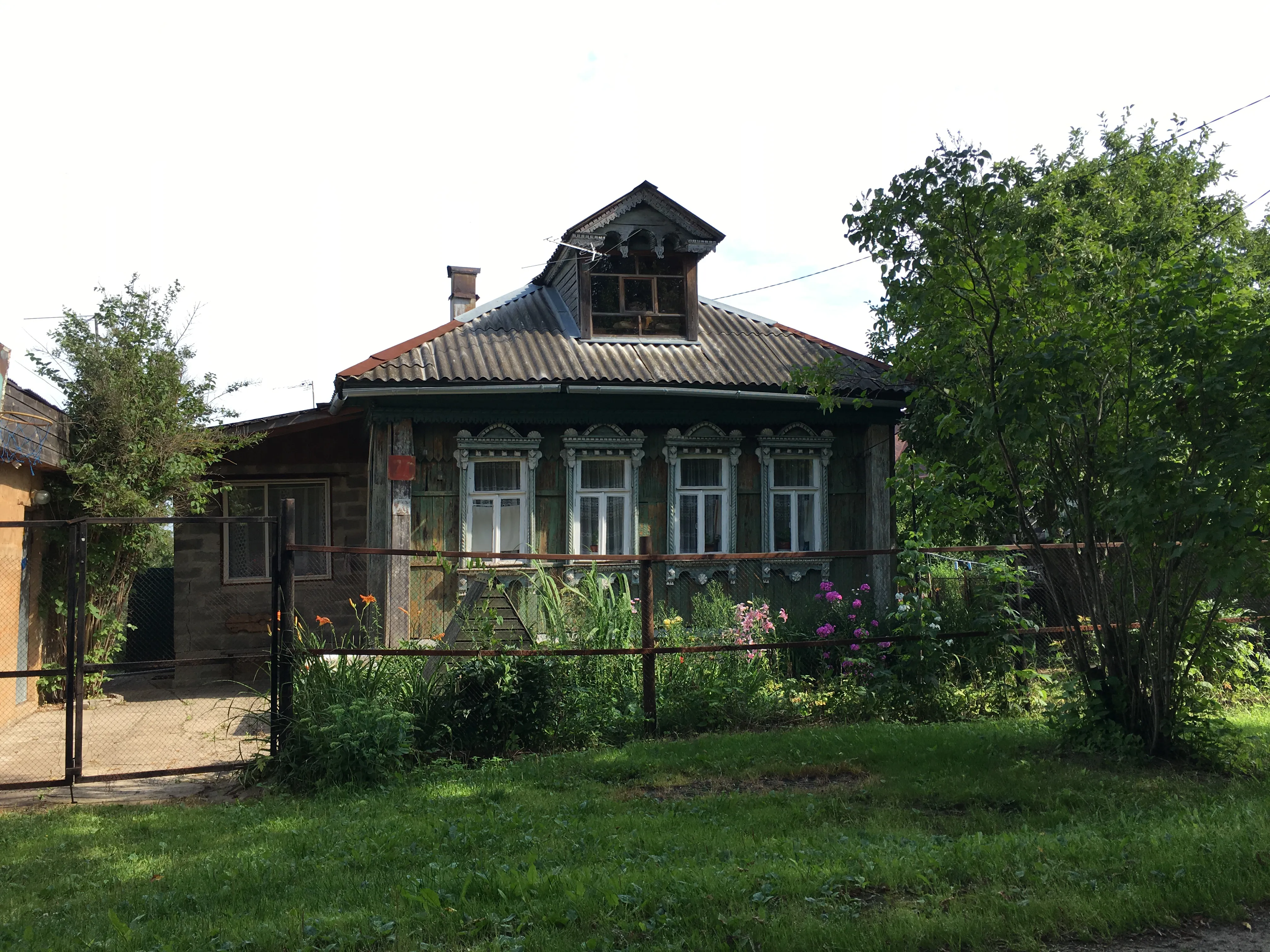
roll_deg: +0.7
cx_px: 635
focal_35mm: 29
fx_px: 1064
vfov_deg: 48.2
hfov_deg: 61.7
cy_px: 476
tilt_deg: +4.3
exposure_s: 1/569
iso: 25
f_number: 2.2
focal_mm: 4.15
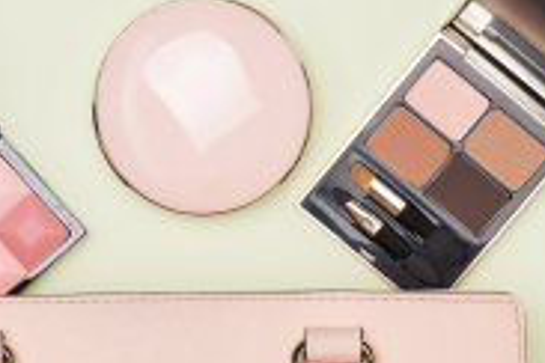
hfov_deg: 7.2
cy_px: 101
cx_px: 167
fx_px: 4299
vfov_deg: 4.8
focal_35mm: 284
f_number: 11
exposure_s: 1/160
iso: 200
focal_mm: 85
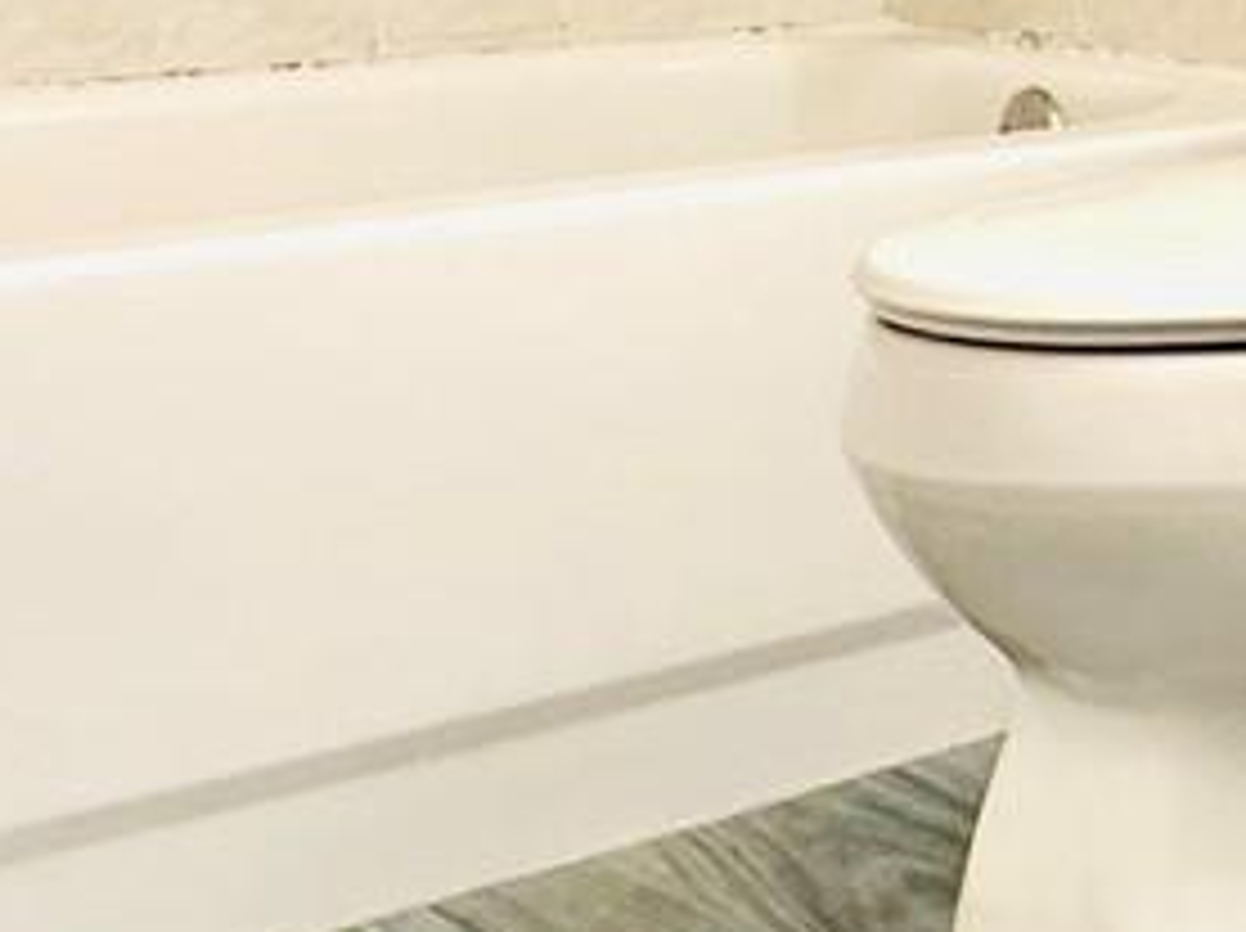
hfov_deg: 21.1
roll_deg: -1.1
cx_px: 1777
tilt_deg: +0.1
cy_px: -266
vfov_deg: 17.1
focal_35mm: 81
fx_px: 2912
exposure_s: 1/120
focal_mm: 2.22
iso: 200
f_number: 2.2
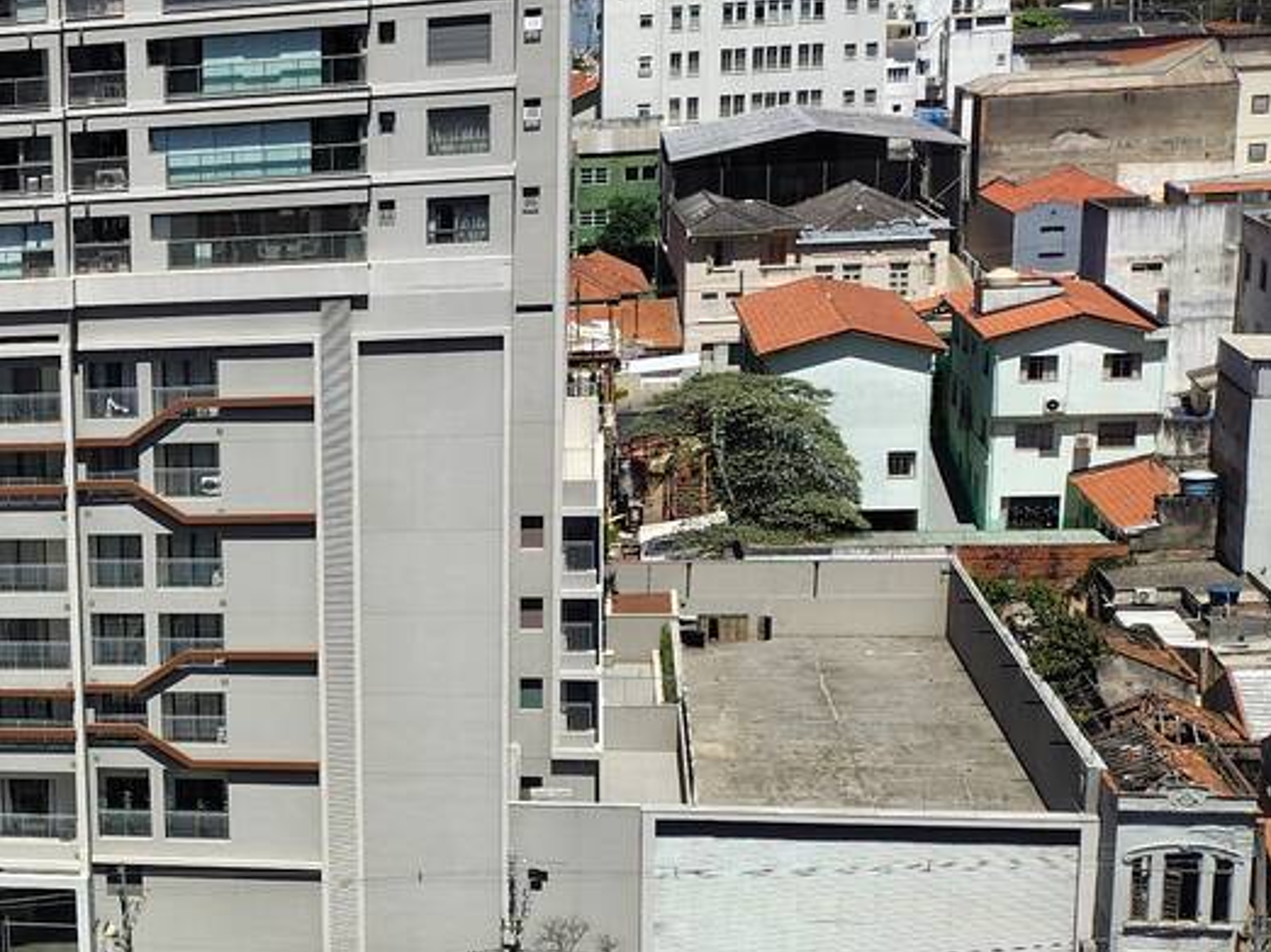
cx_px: -314
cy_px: 711
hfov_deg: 25.0
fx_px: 2532
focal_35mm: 69
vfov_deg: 21.1
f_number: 1.7
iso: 143
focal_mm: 4.71
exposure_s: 1/1883
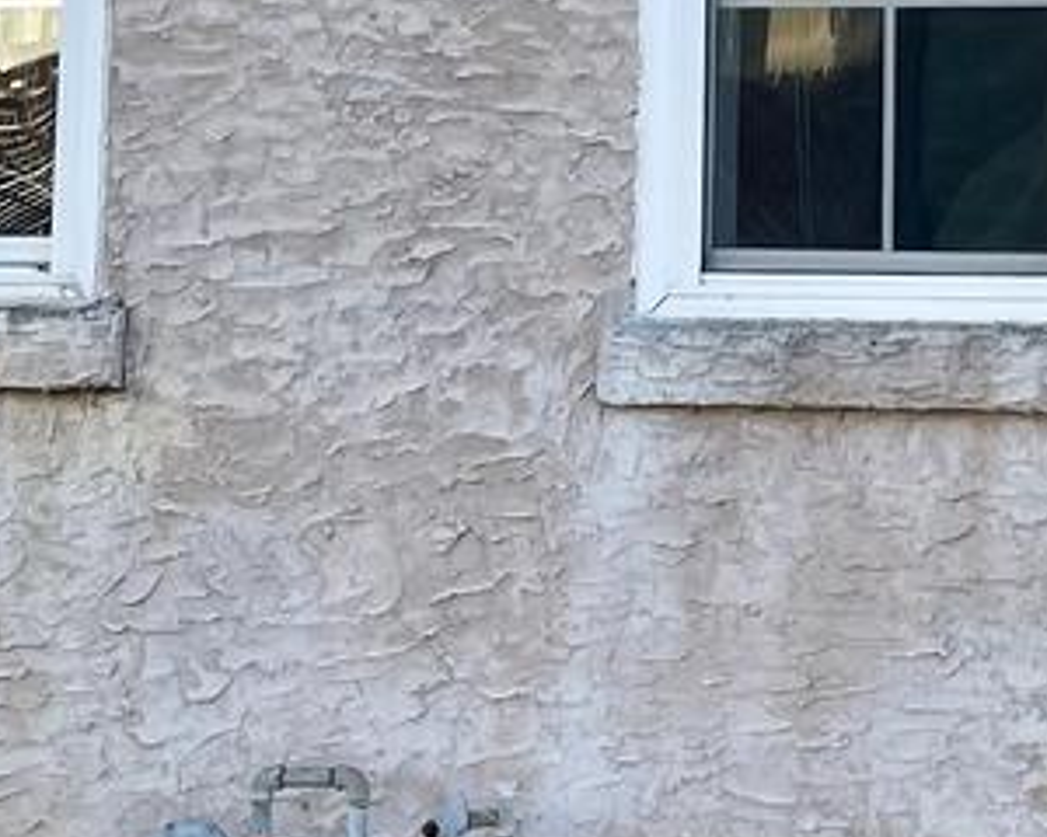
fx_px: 3873
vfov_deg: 11.3
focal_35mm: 125
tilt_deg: +12.0
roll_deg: +0.7
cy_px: -743
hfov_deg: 15.2
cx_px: 1016
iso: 32
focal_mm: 5.1
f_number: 1.6
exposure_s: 1/501
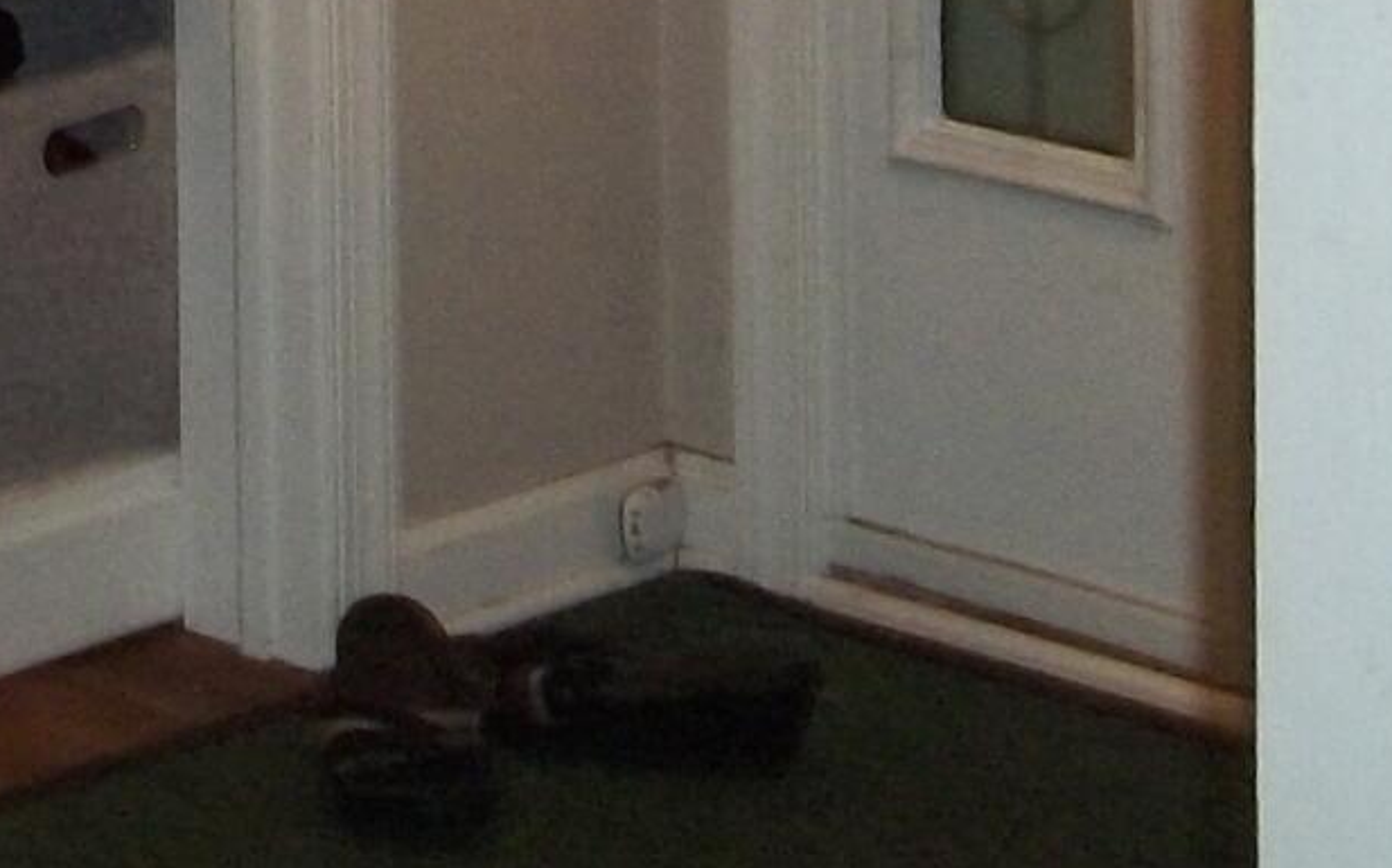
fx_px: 6257
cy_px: -1172
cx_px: -681
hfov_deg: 12.1
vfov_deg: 7.5
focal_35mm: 165
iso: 160
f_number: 2.9
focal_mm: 5.7
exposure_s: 1/30
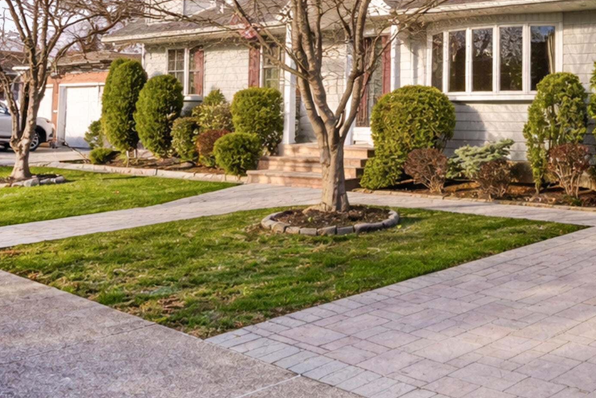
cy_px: 80
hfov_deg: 41.4
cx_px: 522
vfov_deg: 29.8
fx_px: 730
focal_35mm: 44
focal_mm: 20.5
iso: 100
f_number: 8
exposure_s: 1/125
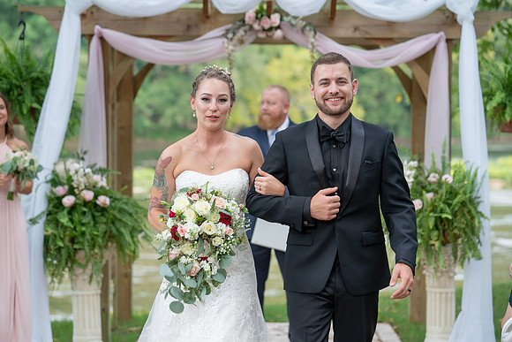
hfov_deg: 18.1
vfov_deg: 12.1
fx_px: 1610
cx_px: 256
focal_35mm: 113
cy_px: 171
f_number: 4
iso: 320
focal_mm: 110
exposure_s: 1/200
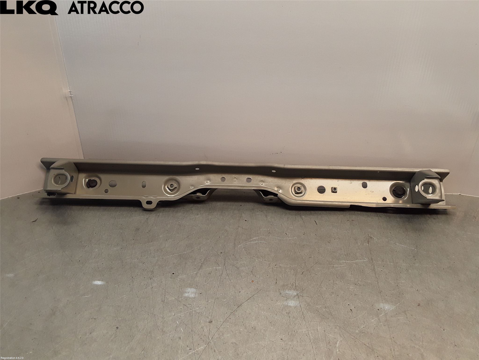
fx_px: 387
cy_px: 180
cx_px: 240
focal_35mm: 28
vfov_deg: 49.7
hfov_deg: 63.4
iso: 40
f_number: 1.9
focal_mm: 2.91
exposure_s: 1/100
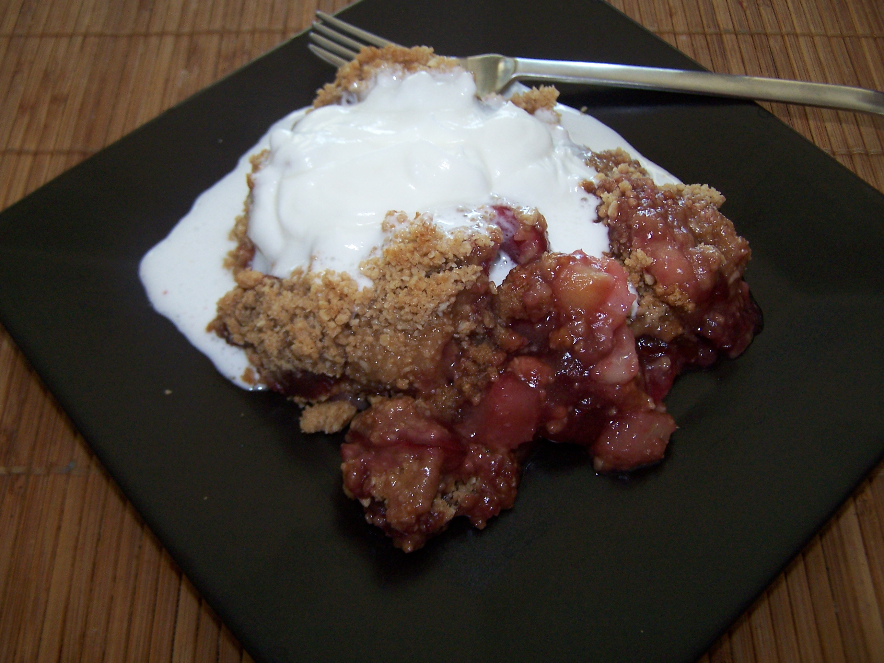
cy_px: 332
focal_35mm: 38
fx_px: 970
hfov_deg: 49.0
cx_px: 442
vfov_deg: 37.7
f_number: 2.8
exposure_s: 1/60
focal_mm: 6.3
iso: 140
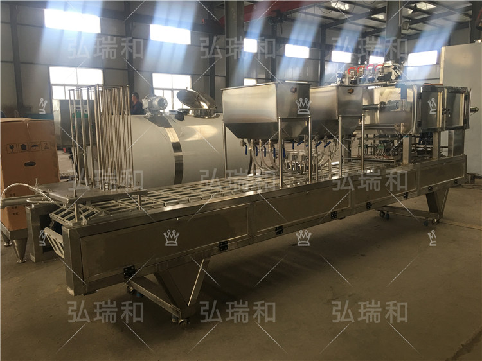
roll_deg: +1.1
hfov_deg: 61.7
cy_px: 180
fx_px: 404
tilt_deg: -9.2
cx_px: 241
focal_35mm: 29
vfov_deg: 48.2
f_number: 2.2
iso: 40
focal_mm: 4.15
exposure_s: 1/33
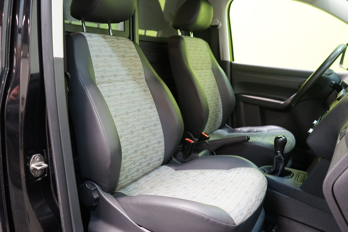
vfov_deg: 46.4
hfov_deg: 65.5
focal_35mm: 28
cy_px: 116
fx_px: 271
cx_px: 174
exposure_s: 1/30
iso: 1600
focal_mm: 28
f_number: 3.5
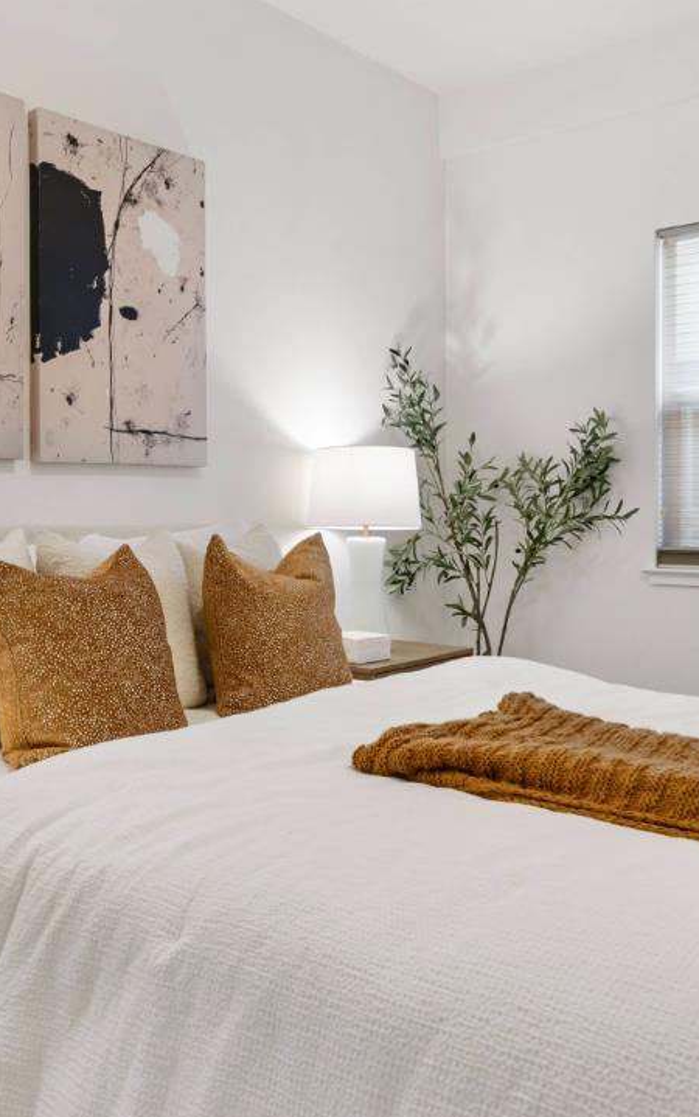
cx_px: 264
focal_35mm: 34
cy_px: 500
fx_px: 1035
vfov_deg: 56.6
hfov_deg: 37.1
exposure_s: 1/2
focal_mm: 16
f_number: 14
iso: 400
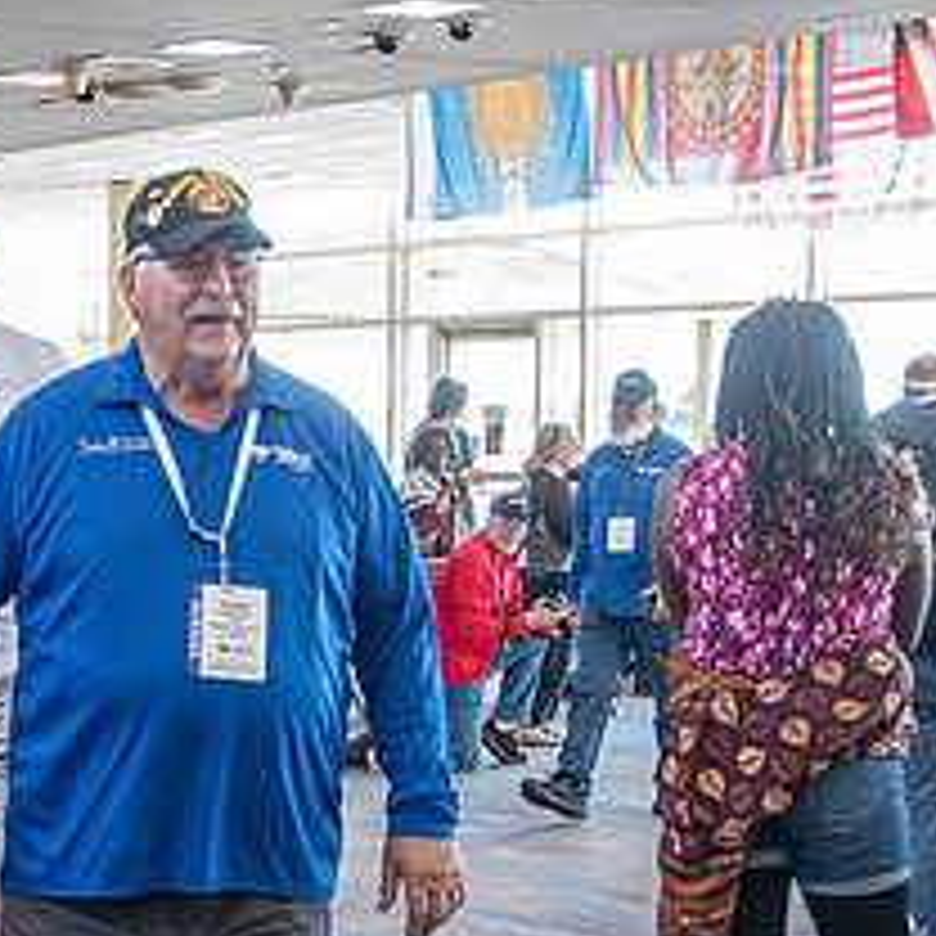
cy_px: 717
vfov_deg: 15.9
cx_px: 128
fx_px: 3334
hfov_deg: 15.8
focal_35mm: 109
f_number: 3.2
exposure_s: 1/125
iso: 800
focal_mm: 22
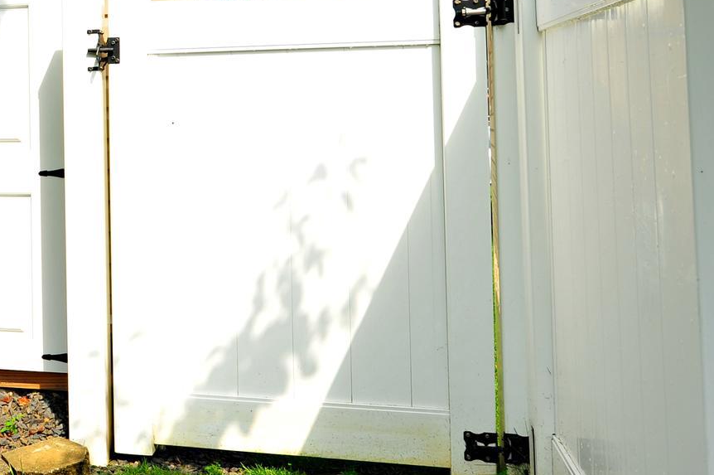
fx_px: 1129
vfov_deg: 23.4
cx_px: -26
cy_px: 88
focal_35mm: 57
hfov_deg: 31.9
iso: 200
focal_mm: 24
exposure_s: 1/320
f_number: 8
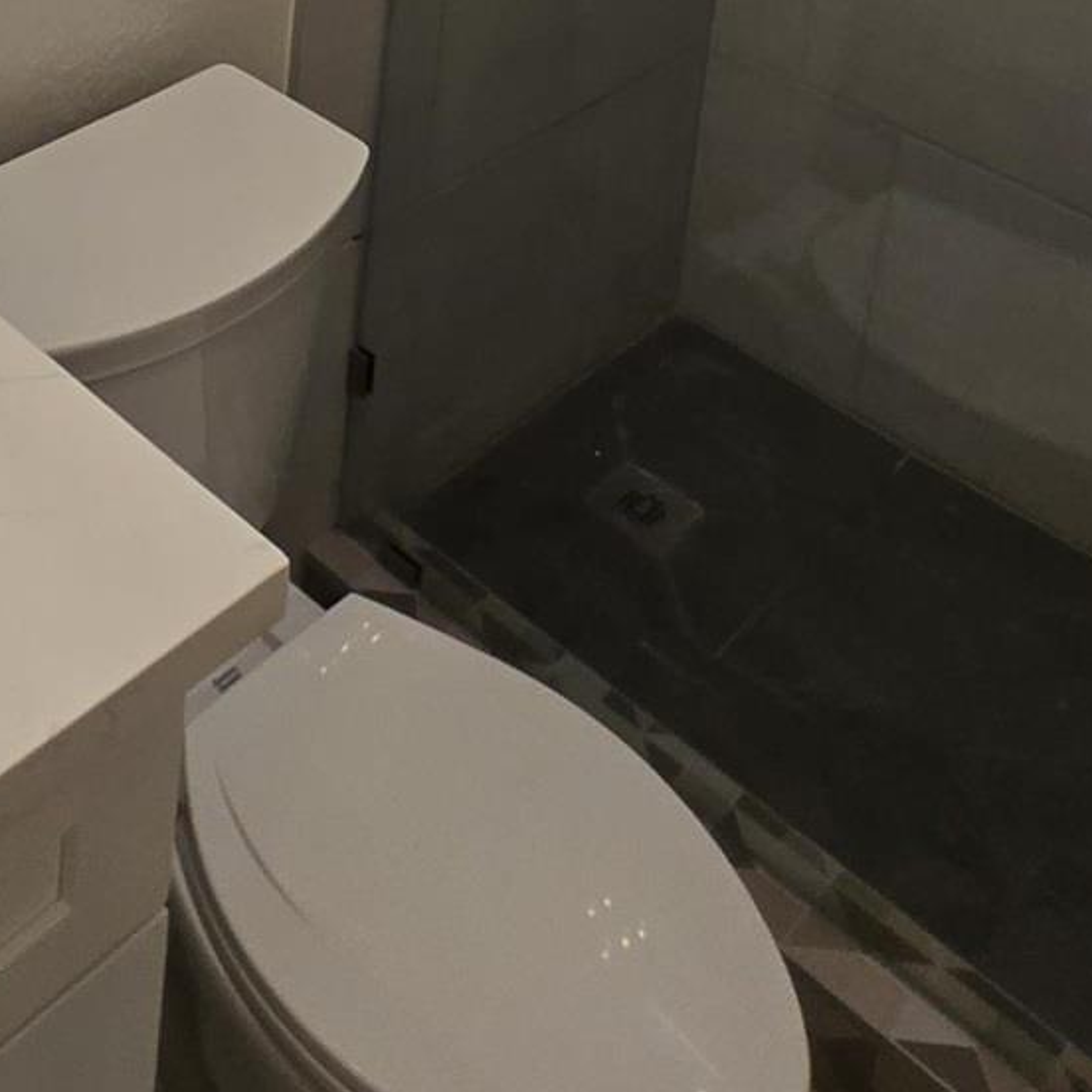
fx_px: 1713
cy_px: -491
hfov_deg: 33.9
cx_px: 168
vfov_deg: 26.8
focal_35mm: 48
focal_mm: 1.7
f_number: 2.2
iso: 40
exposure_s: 1/60
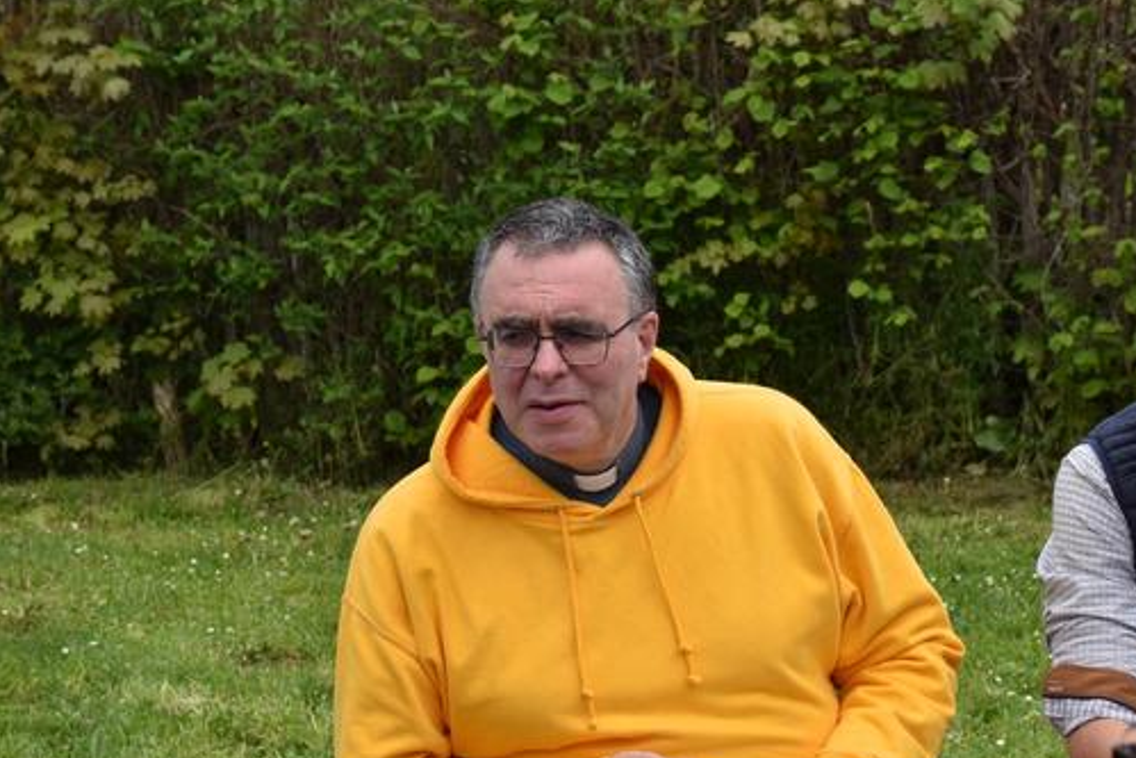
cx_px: 647
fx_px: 4387
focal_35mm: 139
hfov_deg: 14.7
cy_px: 481
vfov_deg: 9.9
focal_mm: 66
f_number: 10
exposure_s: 1/400
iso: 200
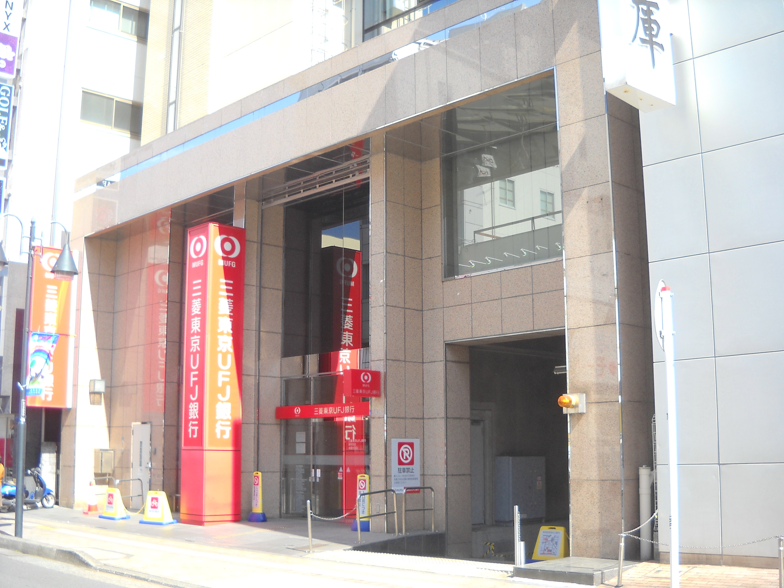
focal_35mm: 41
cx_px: 392
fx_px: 929
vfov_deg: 35.1
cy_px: 294
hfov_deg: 45.8
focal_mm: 6.72
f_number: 3.1
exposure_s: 1/192
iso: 64
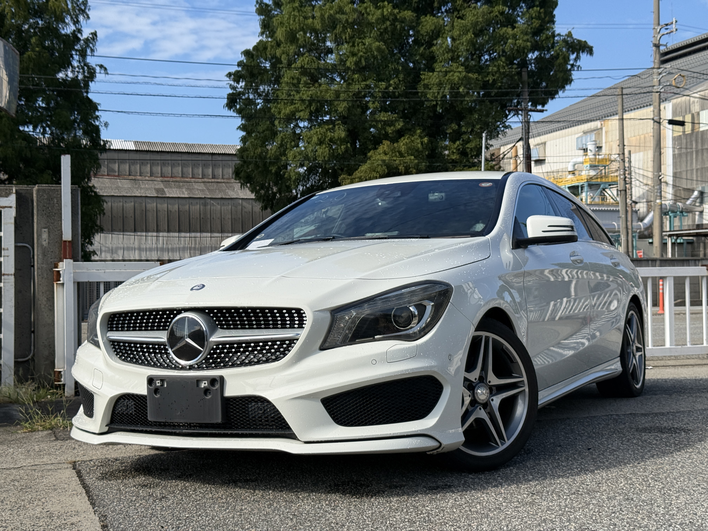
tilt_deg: +2.0
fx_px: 982
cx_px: 354
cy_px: 266
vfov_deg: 30.3
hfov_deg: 39.7
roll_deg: +1.1
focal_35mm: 48
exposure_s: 1/6024
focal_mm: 6.76
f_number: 1.78
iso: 100
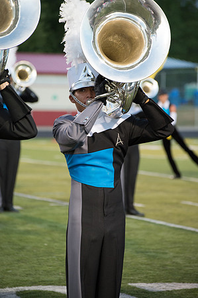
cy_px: 149
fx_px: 1406
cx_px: 99
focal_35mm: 170
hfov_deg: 8.1
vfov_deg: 12.1
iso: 4500
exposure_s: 1/200
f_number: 5
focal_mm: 170
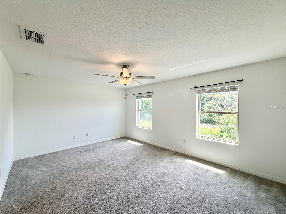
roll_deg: -0.9
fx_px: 116
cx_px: 143
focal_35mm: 14
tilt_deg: +0.6
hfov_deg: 102.1
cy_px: 107
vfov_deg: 85.7
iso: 50
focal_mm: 2.22
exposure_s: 1/120
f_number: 2.2
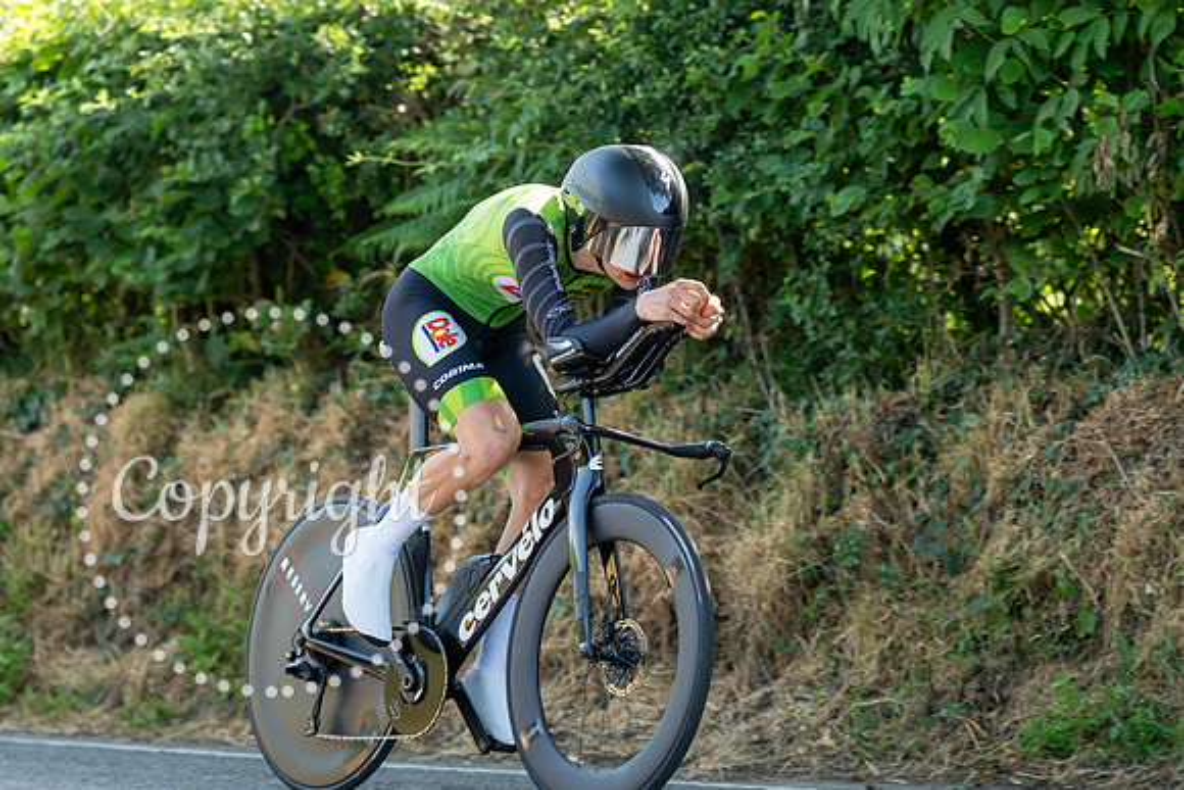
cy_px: 395
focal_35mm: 143
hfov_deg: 14.3
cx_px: 592
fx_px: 4704
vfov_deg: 9.6
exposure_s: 1/1000
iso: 1250
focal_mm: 143
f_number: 3.5
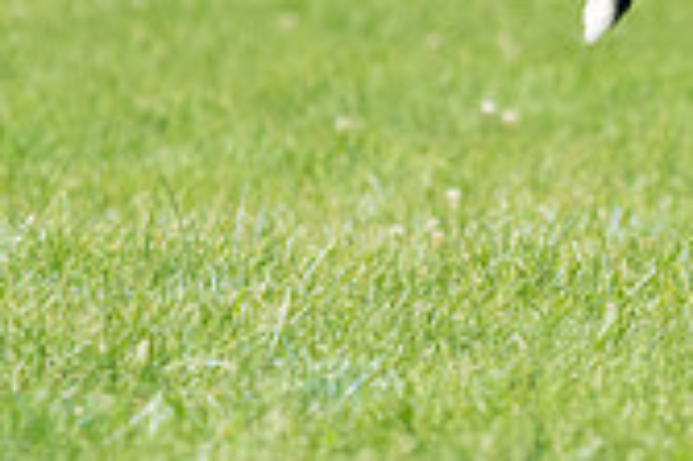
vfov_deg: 1.5
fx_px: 18058
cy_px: -305
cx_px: 772
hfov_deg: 2.2
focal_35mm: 939
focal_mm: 270
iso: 1600
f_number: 5.6
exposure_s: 1/4000
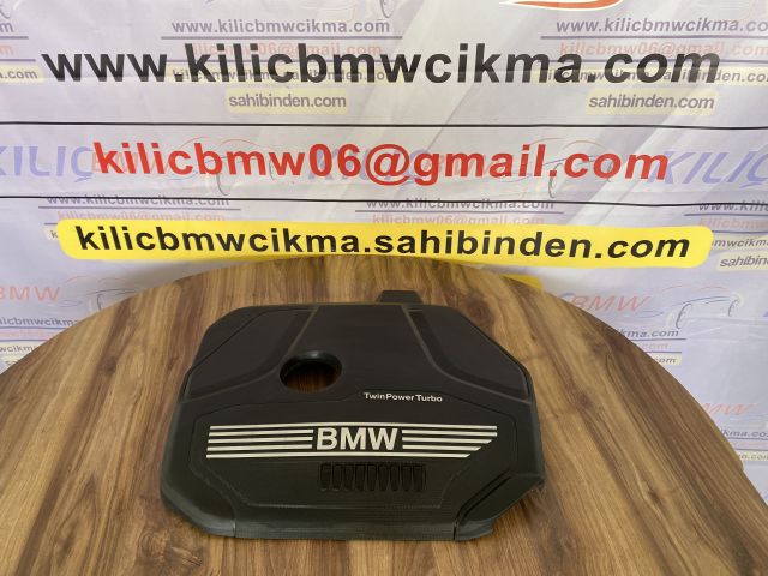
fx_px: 577
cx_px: 384
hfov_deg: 67.3
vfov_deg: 53.1
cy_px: 288
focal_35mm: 26
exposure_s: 1/121
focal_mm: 4.25
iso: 125
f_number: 1.8
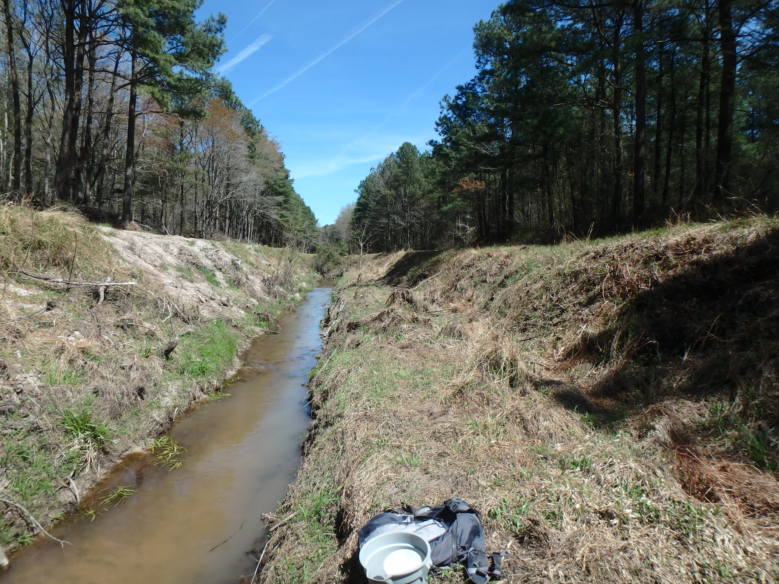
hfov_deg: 79.0
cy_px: 292
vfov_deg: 63.4
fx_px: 473
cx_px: 390
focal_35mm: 21
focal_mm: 3.7
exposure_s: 1/1000
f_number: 3.5
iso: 125
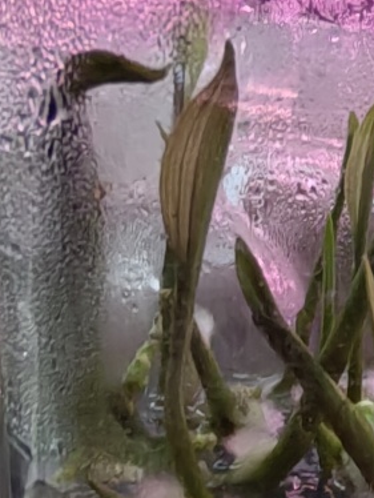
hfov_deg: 18.3
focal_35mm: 77
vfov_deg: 25.0
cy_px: 388
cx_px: 426
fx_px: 1108
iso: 50
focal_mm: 1.68
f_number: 2.2
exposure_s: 1/297
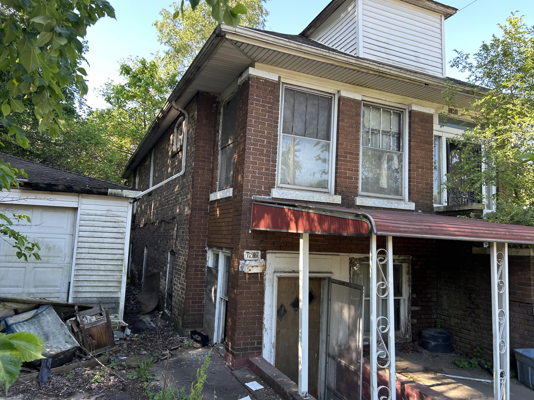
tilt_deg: +7.6
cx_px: 267
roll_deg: -3.1
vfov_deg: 53.1
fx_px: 401
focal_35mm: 26
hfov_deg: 67.3
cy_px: 200
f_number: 1.5
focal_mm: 5.7
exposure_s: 1/164
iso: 40
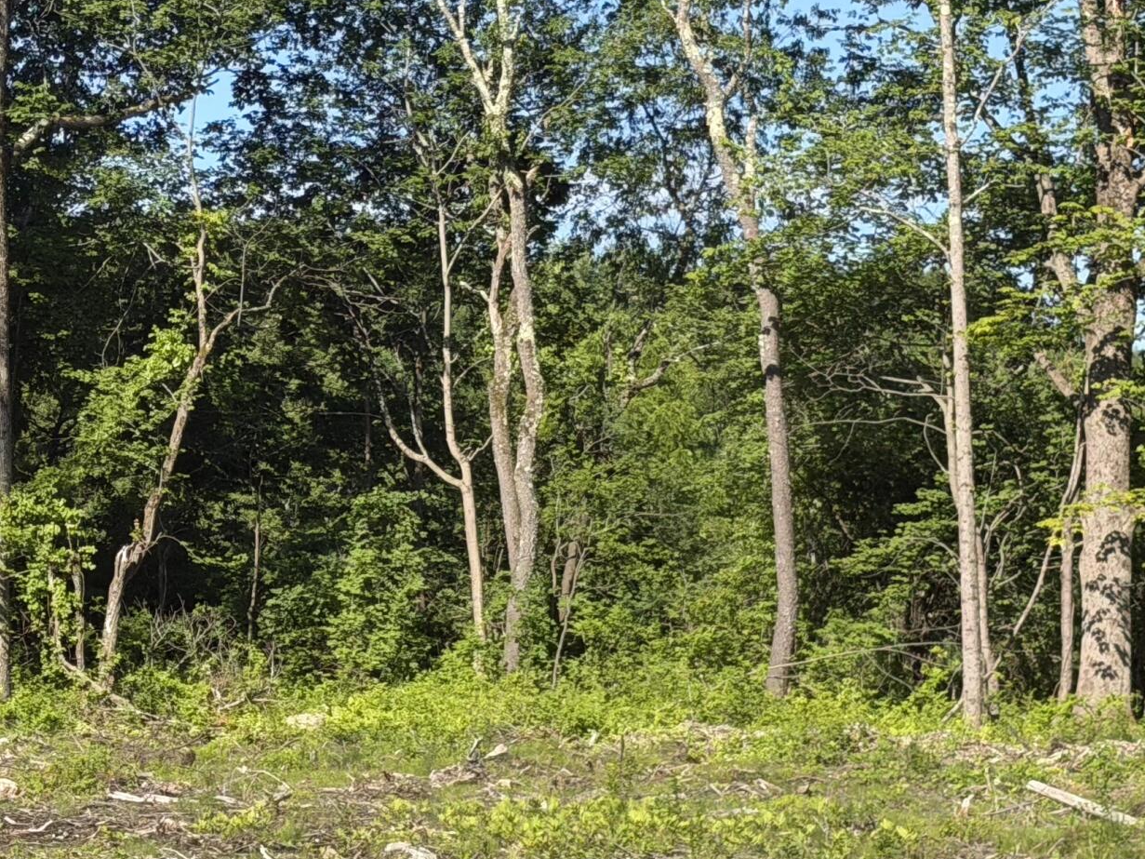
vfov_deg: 12.7
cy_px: 490
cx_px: 293
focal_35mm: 117
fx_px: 3870
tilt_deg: +2.0
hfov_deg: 16.7
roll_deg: +1.1
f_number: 1.78
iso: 64
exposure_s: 1/2577
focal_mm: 6.76
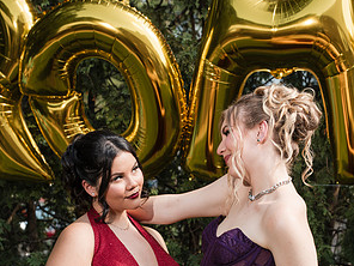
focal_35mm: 98
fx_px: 1002
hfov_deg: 20.0
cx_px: 178
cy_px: 254
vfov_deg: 14.9
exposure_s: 1/250
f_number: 5
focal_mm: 67
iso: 200
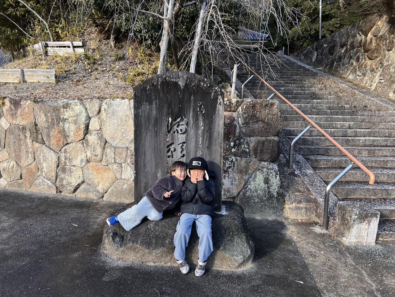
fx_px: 297
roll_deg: -1.4
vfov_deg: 53.1
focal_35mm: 26
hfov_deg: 67.3
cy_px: 148
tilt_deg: -6.1
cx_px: 198
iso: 50
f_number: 1.5
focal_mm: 5.7
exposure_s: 1/360
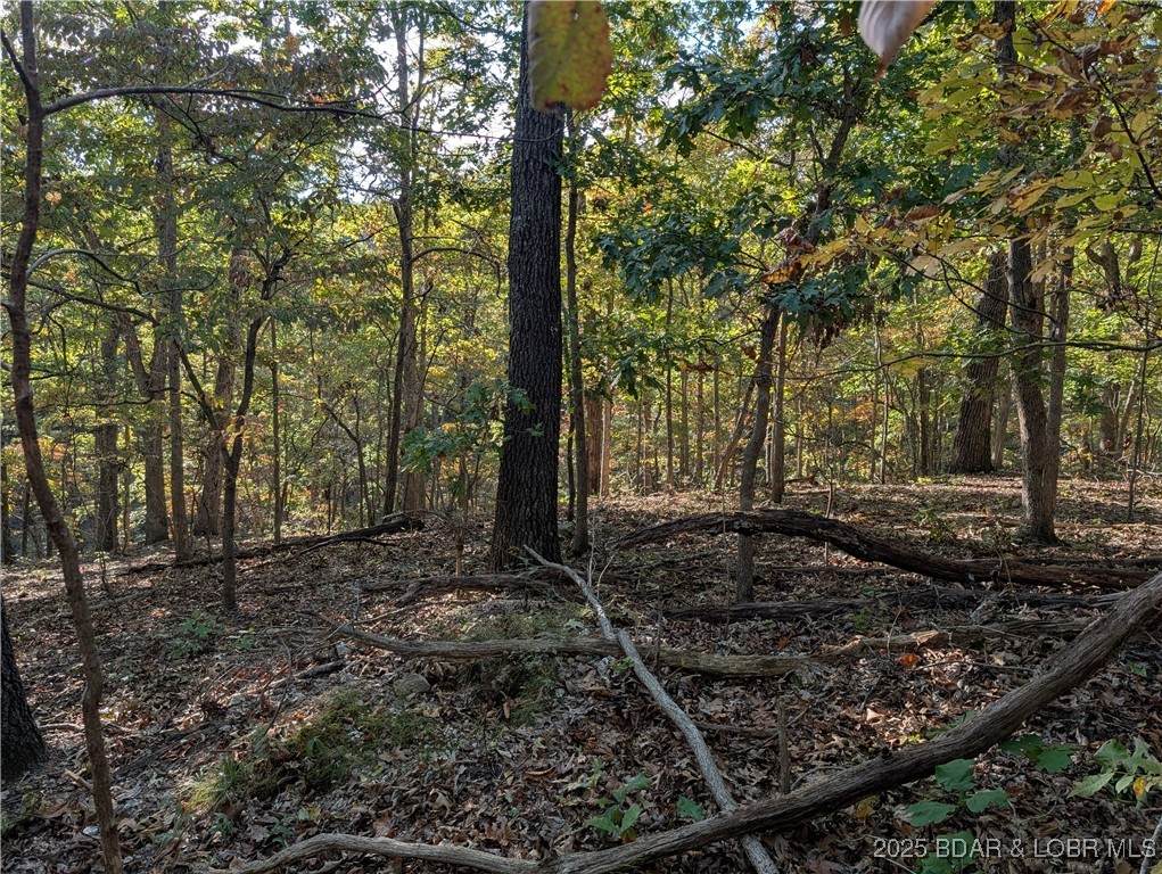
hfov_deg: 71.5
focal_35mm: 24
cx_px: 581
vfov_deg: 56.9
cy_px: 437
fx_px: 806
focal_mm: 6.9
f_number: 1.68
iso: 25
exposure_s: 1/234
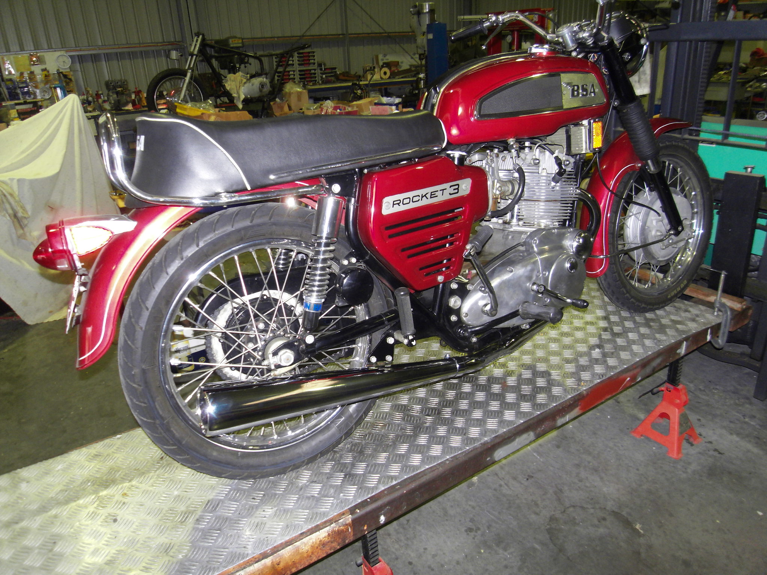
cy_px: 288
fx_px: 532
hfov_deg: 71.6
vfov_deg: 56.8
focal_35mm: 24
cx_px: 384
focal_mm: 4.3
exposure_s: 1/40
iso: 160
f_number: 2.8
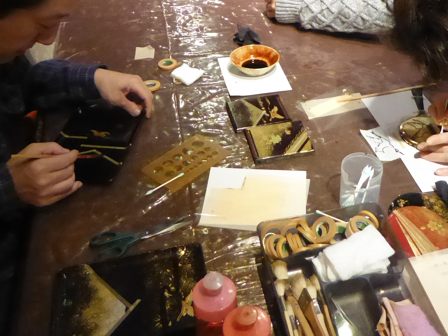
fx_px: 621
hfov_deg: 39.4
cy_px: 59
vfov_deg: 29.5
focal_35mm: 48
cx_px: 283
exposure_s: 1/60
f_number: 3.3
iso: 1600
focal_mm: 4.3
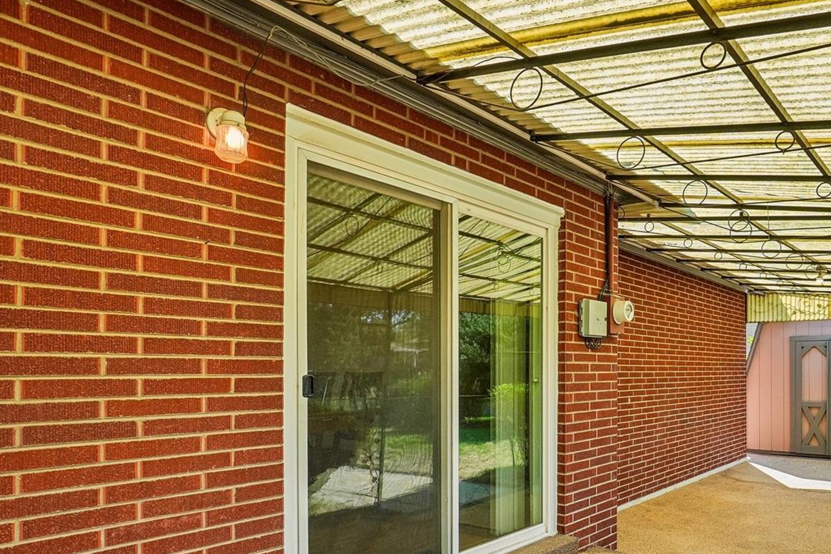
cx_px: 533
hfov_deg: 75.2
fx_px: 523
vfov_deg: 54.9
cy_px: 353
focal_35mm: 23
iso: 400
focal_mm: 11
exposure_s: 1/200
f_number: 8
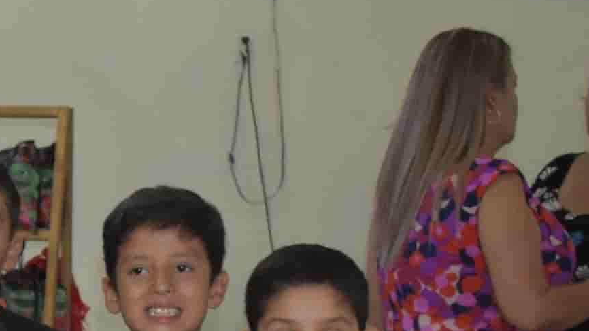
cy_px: 529
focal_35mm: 158
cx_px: -420
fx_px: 2465
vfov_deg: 7.5
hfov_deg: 12.6
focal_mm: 29
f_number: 4.2
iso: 1600
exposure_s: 1/60
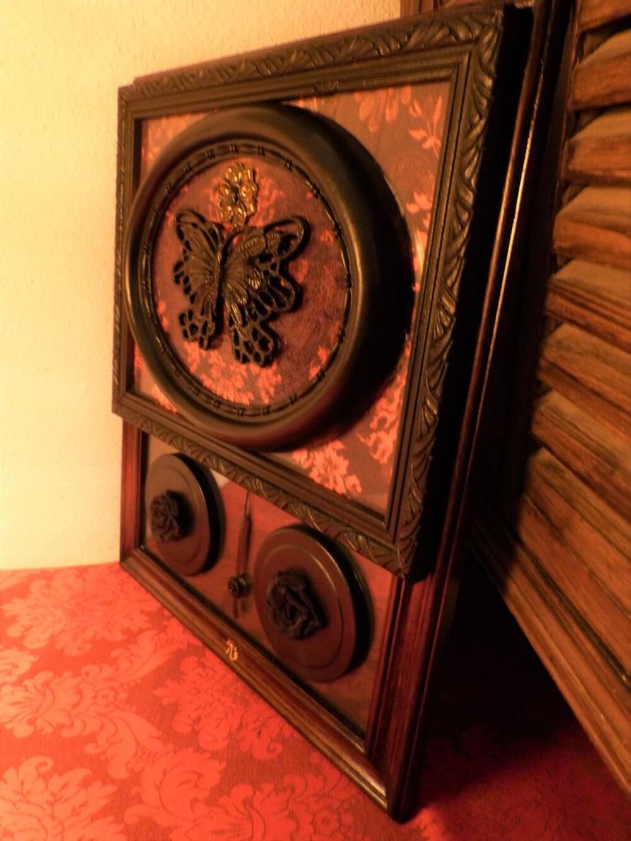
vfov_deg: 69.4
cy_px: 420
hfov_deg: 54.9
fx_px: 608
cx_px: 316
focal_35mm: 25
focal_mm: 4.5
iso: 400
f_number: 2.8
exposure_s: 1/5
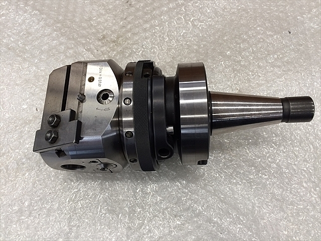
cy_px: 120
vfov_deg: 48.2
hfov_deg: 61.7
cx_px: 160
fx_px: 269
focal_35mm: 29
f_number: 2.2
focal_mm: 4.15
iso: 50
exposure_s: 1/30
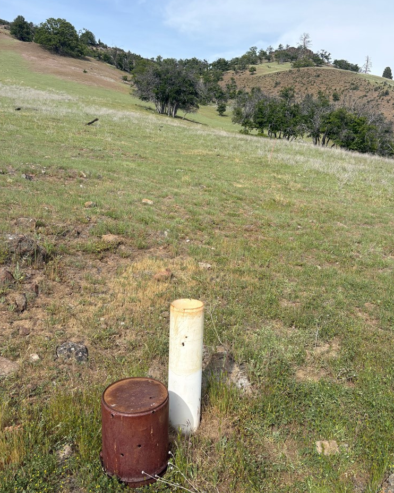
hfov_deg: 51.5
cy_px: 248
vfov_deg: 62.2
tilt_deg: -8.7
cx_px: 198
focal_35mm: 28
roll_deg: -1.0
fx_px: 408
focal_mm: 5.96
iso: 50
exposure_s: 1/2865
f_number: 1.6
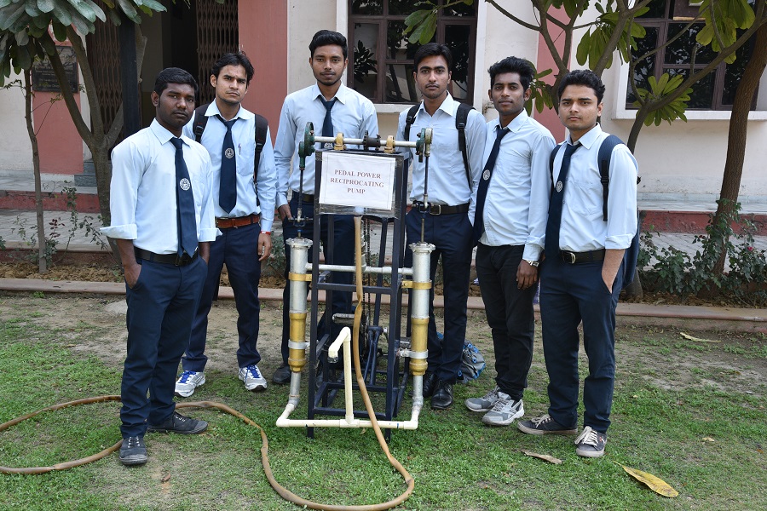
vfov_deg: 35.1
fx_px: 810
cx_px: 384
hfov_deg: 50.7
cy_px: 256
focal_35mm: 38
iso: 500
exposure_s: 1/200
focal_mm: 38
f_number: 8
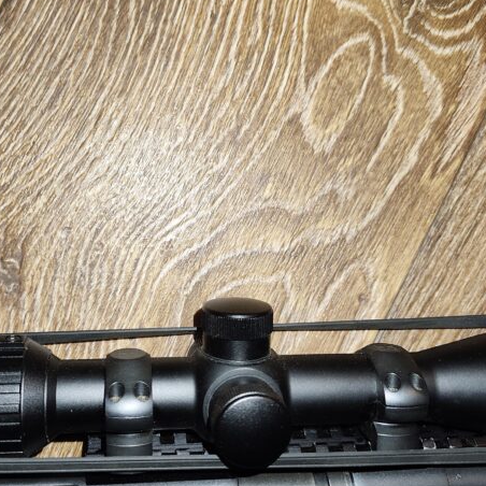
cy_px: 254
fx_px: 572
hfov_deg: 45.6
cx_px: 177
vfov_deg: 46.0
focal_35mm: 36
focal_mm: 6.07
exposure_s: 1/50
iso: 640
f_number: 1.7
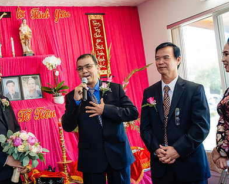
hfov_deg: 34.8
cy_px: 92
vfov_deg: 28.6
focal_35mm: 53
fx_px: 359
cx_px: 66
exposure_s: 1/125
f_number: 4
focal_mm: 38
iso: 1600
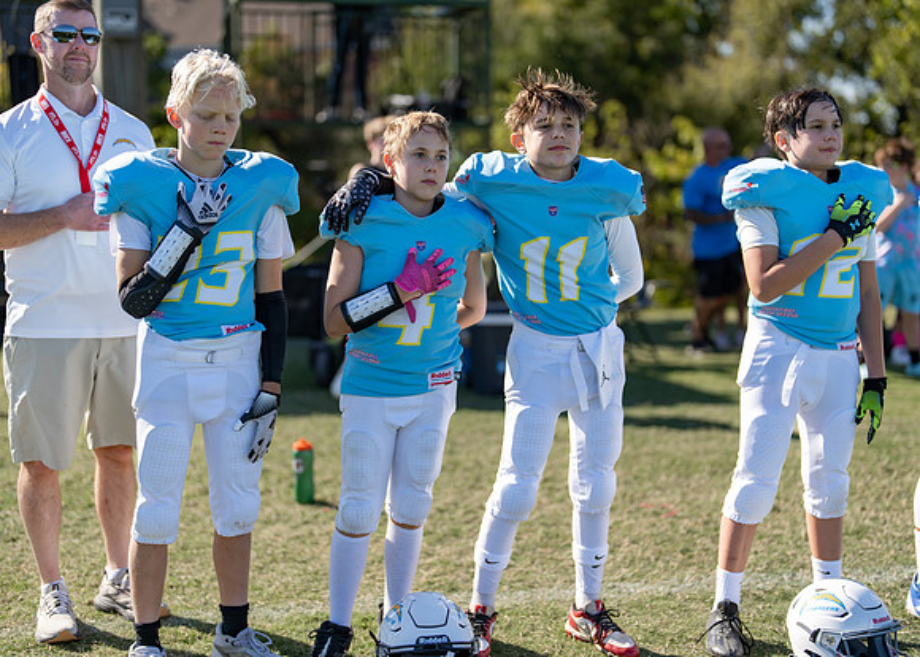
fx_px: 1469
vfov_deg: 25.2
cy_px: 308
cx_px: 473
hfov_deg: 34.8
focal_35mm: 56
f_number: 1.2
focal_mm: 50
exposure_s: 1/4000
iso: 100
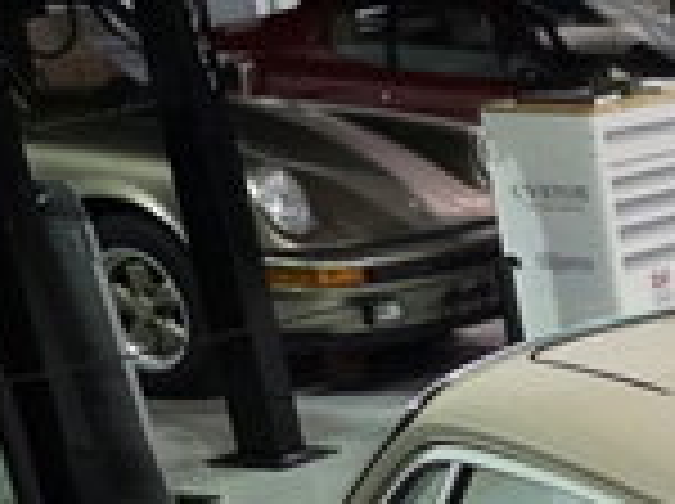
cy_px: 1260
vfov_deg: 10.5
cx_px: 1346
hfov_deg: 14.1
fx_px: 2297
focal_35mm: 118
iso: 500
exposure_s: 1/120
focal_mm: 6.3
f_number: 1.7
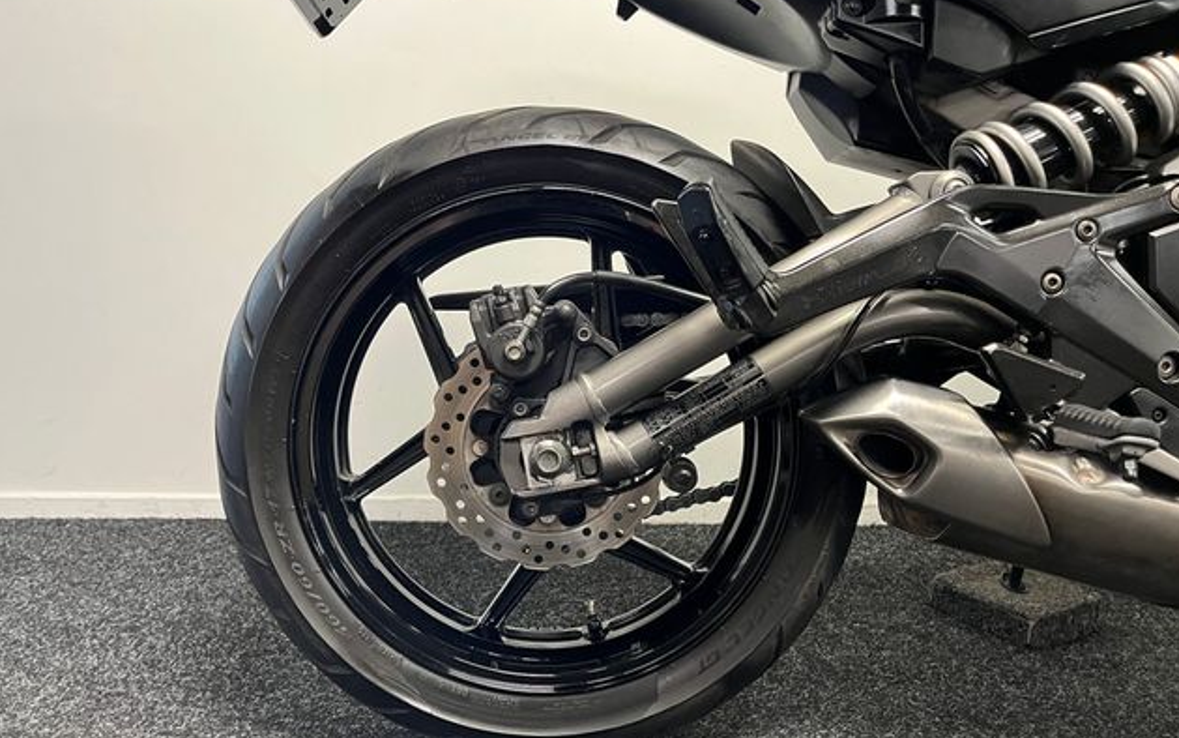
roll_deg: -0.5
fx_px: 900
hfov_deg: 66.5
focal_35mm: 28
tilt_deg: -11.7
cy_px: 421
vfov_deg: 44.4
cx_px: 591
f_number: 1.6
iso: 320
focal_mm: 5.1
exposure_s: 1/50
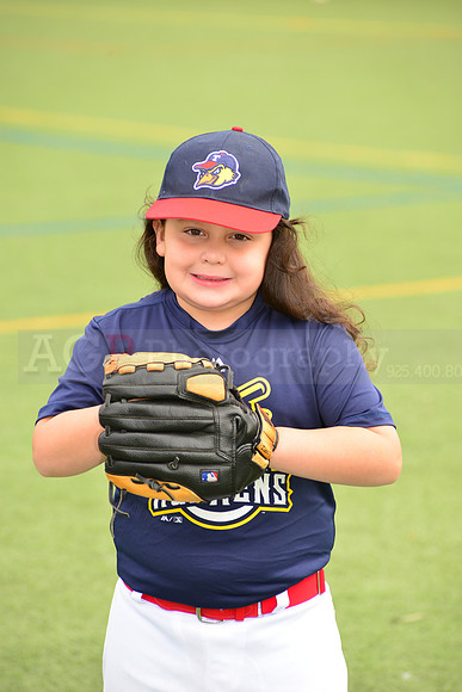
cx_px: 231
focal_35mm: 200
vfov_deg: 10.3
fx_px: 3847
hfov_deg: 6.9
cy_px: 346
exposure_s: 1/200
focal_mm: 200
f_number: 8
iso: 250
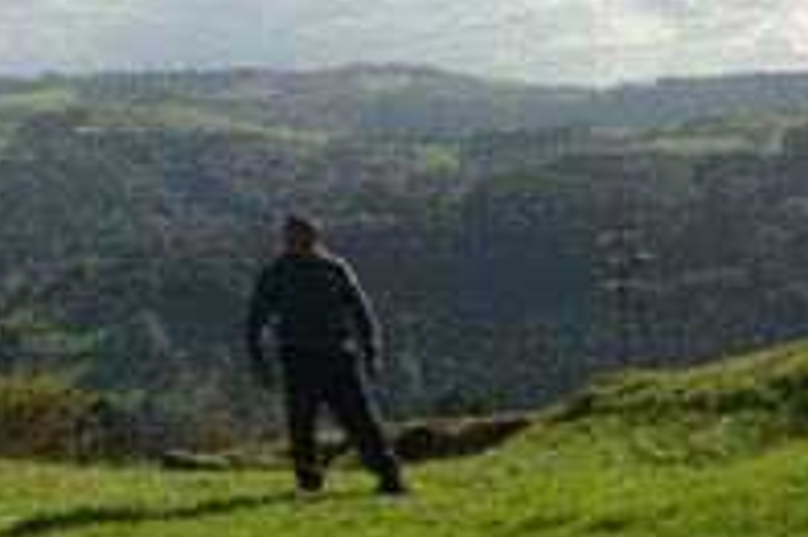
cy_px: -230
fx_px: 1772
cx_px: -689
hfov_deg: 18.9
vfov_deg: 16.0
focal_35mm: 79
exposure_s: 1/1000
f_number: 7.1
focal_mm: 13
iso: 200
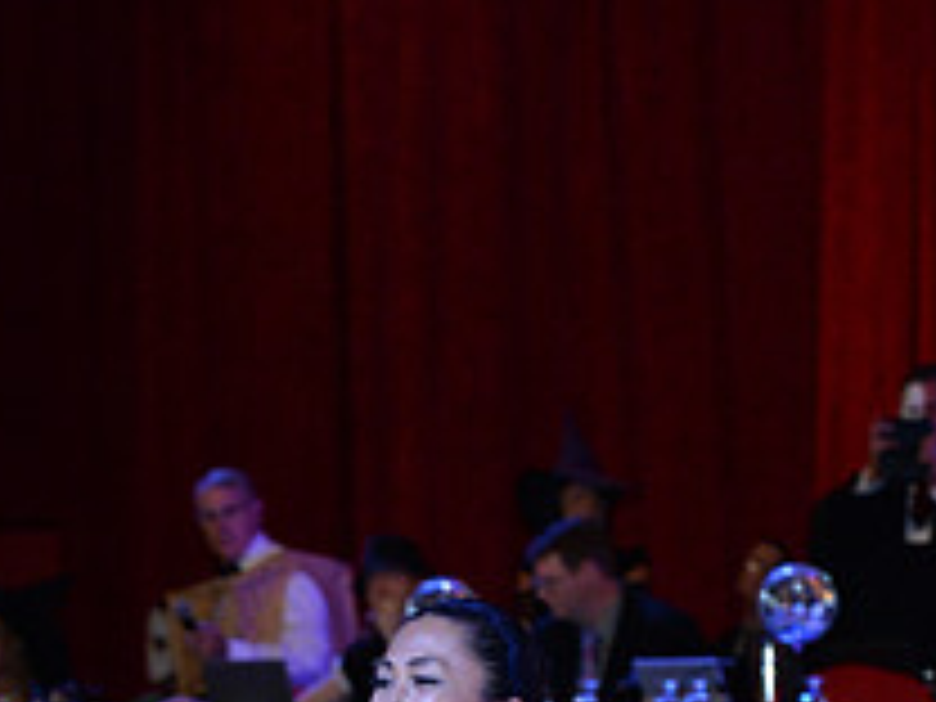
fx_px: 8382
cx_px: 259
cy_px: 1264
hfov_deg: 6.4
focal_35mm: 310
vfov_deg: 4.7
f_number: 5
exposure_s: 1/250
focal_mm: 116
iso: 2000
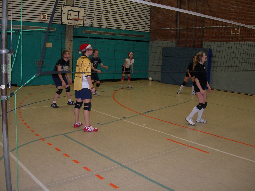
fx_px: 280
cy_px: 96
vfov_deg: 37.7
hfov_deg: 49.0
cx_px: 128
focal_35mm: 38
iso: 113
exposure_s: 1/60.1
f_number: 2.8
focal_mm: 7.8
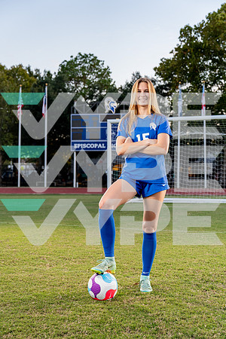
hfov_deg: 27.0
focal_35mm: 50
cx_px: 113
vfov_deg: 39.6
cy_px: 170
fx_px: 471
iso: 800
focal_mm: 50
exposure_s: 1/250
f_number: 4
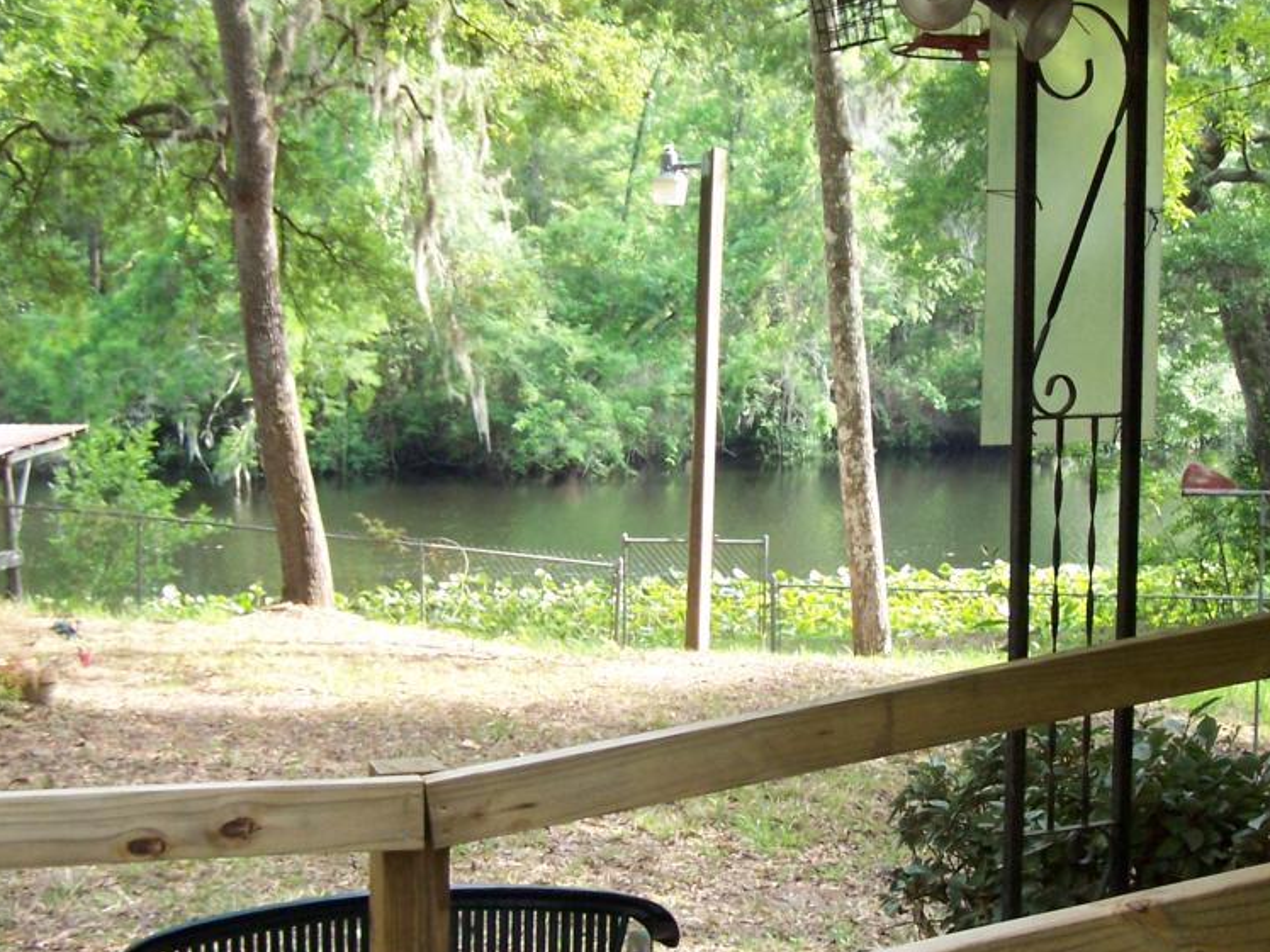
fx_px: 2385
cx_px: 810
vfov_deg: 22.6
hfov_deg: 29.7
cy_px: 558
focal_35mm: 65
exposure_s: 1/180
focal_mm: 6.3
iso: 140
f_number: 2.8
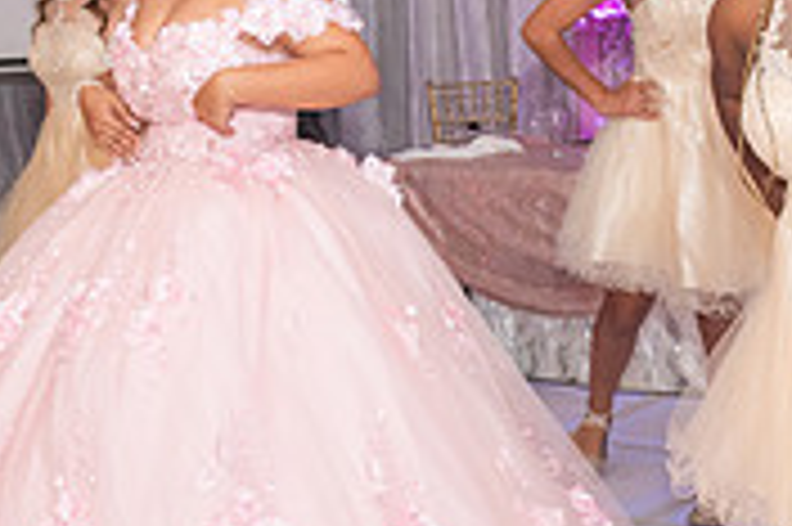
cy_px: 200
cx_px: 356
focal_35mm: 89
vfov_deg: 15.3
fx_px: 1956
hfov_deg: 22.9
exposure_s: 1/160
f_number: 4
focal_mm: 27
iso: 1250
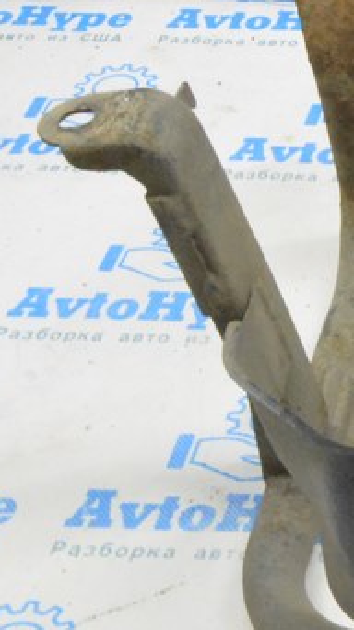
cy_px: 229
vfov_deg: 22.6
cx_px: 782
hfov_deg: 11.2
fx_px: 1571
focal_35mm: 94
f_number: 20
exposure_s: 1/15
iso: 6400
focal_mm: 20
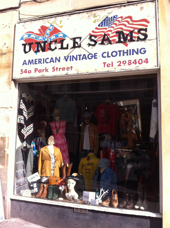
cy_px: 114
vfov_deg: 52.7
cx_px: 85
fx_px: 230
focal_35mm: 35
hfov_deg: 40.6
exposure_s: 1/642
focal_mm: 3.85
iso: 80
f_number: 2.8
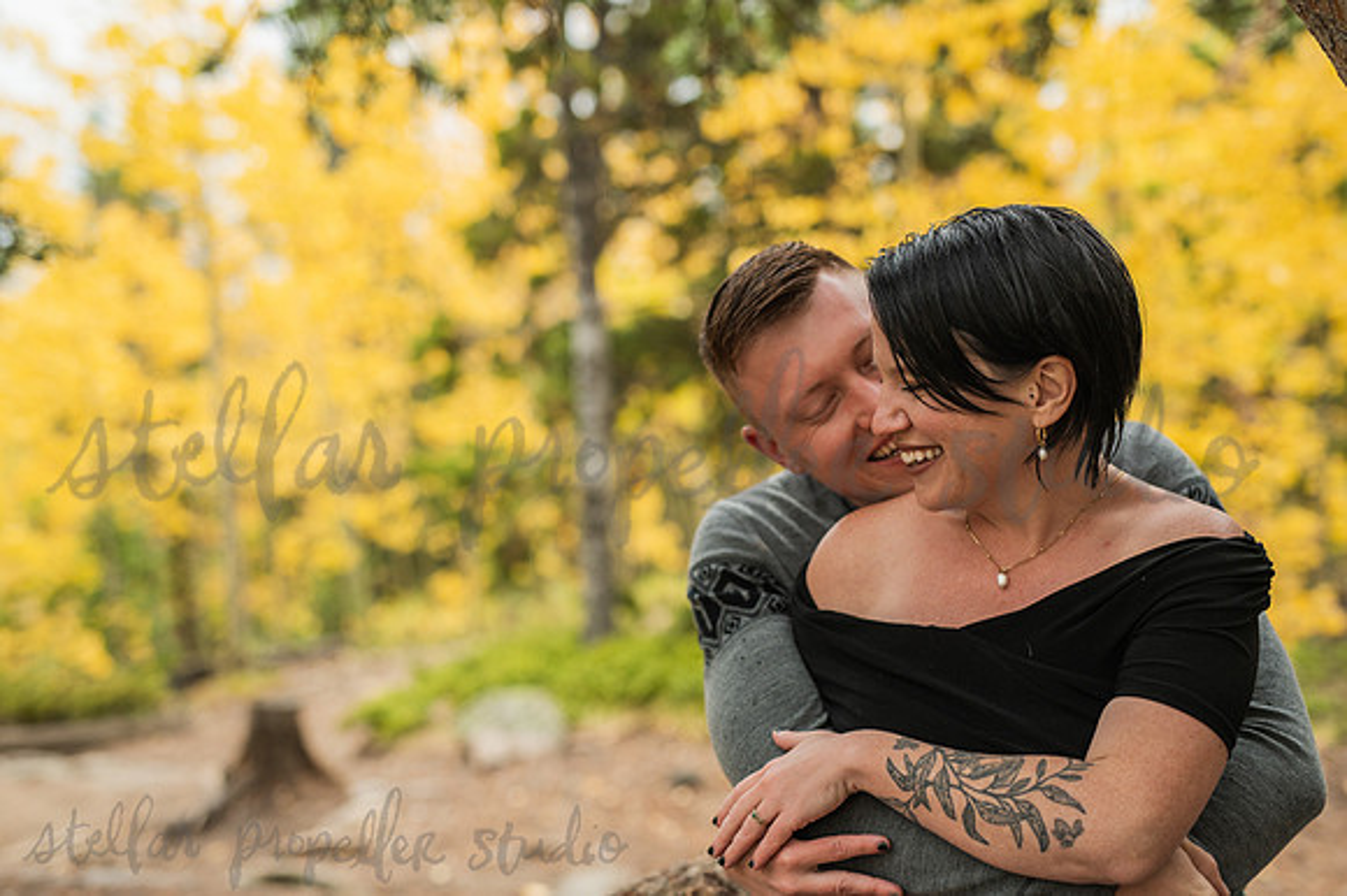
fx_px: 1870
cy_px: 448
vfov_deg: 27.0
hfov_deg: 39.6
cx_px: 674
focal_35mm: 50
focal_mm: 50
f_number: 2.5
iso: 500
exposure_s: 1/200
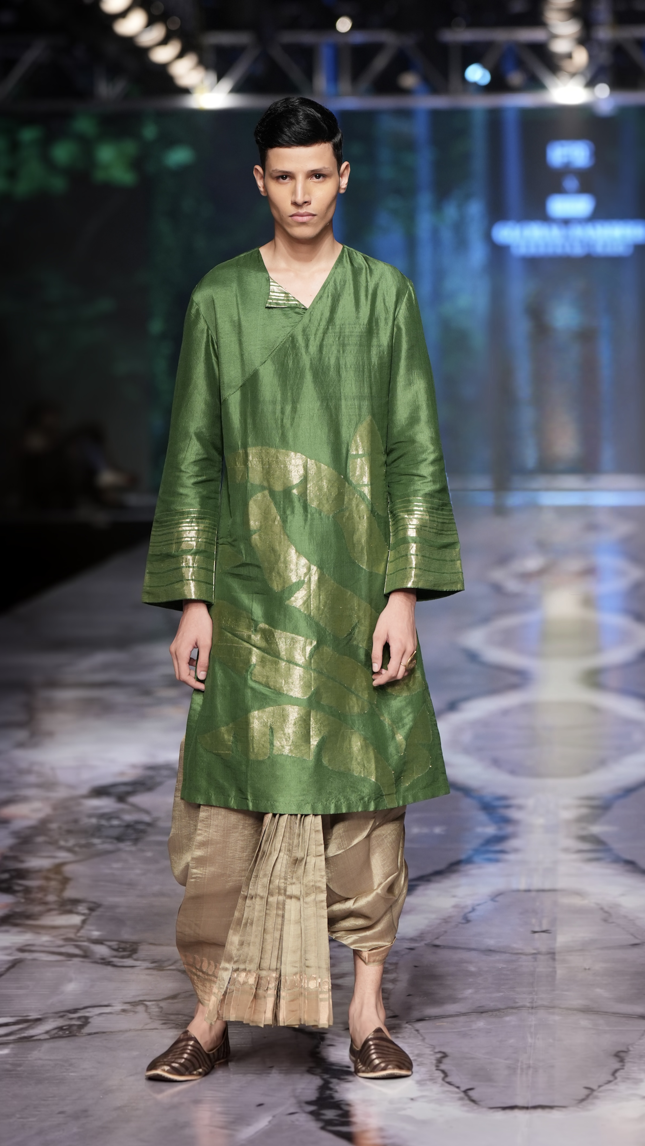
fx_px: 3528
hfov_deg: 10.4
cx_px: 301
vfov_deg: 18.5
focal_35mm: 116
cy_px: 572
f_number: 2.8
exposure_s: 1/250
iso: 640
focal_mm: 110
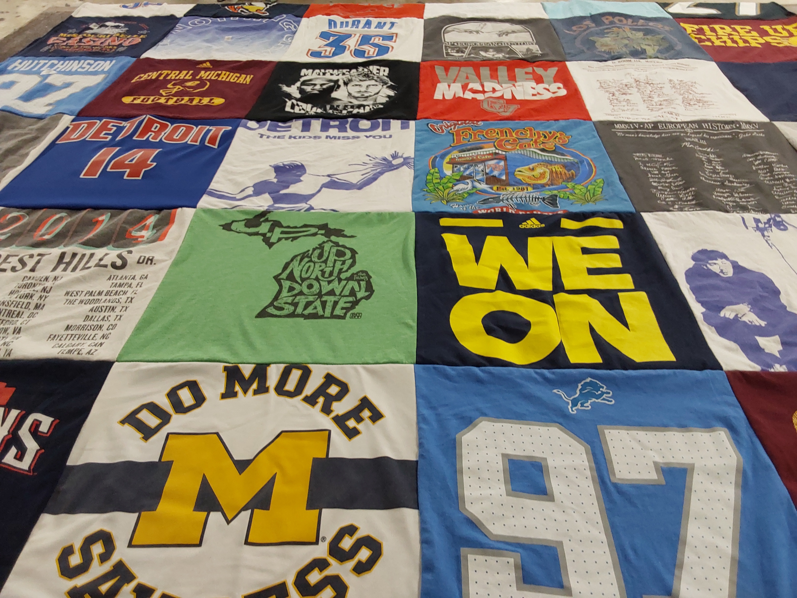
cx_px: 398
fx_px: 645
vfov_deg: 49.7
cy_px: 299
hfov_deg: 63.4
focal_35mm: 28
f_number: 1.9
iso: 100
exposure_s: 1/60
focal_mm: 2.91
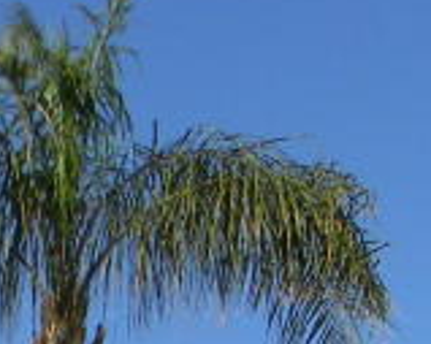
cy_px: 848
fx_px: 2894
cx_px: 282
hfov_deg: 8.5
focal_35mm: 227
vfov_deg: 6.5
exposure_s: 1/355
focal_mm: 6.4
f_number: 7.4
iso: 80
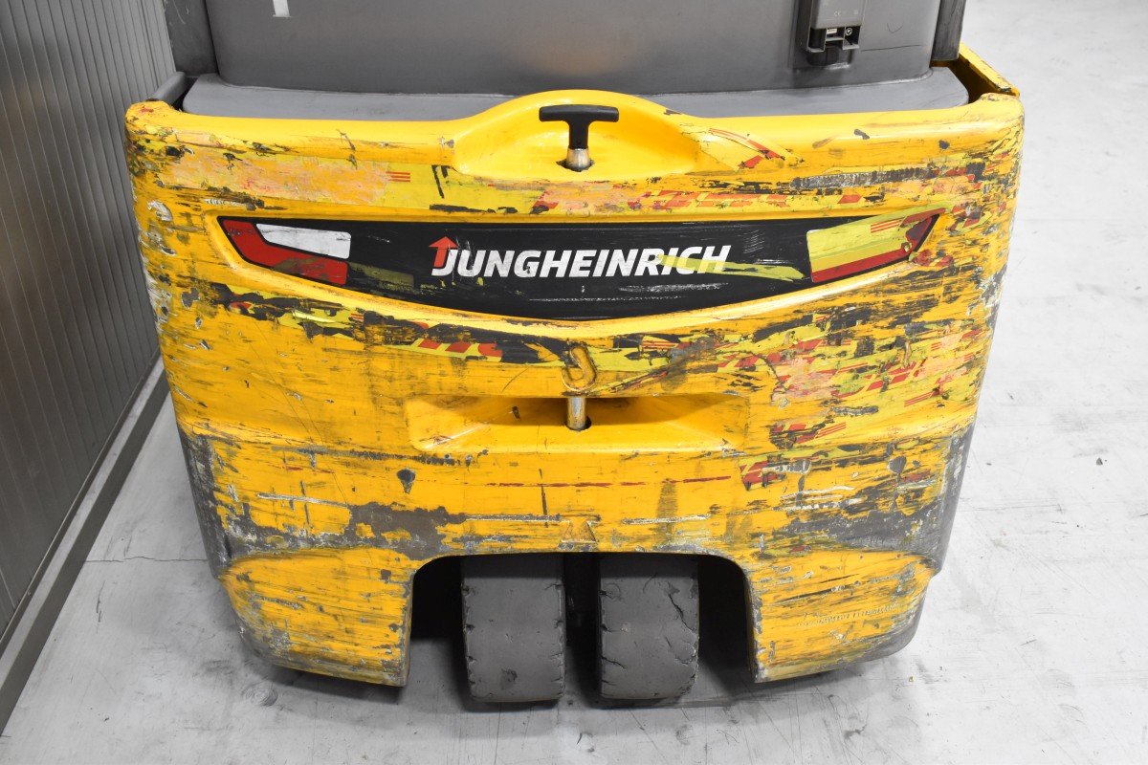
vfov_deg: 36.9
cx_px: 574
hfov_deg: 53.1
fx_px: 1148
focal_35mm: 36
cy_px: 382
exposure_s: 1/25
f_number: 5
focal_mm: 24
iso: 1600
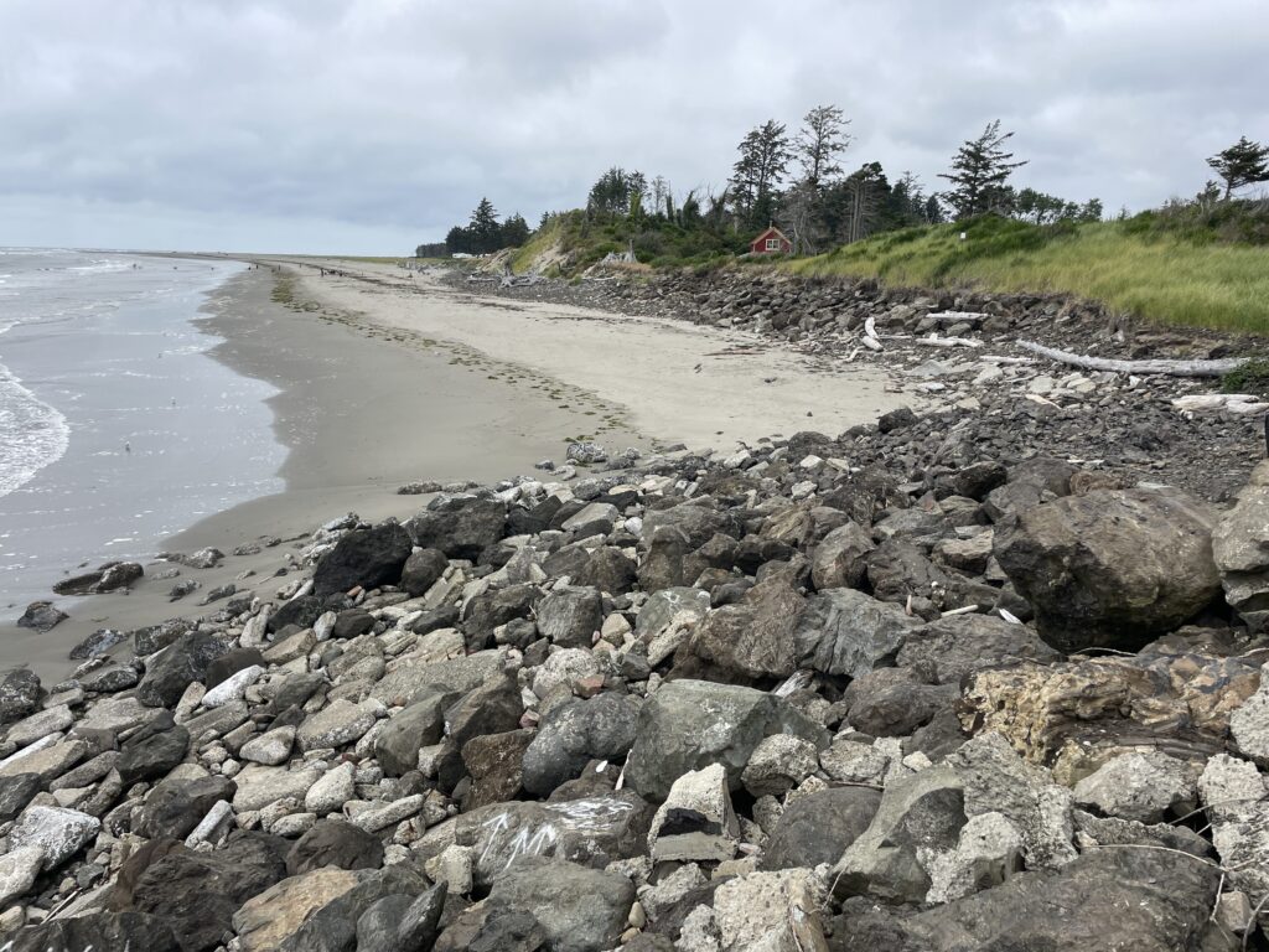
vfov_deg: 53.1
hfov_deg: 67.3
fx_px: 953
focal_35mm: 26
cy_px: 476
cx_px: 634
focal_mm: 4.2
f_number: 1.6
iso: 32
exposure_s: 1/3205
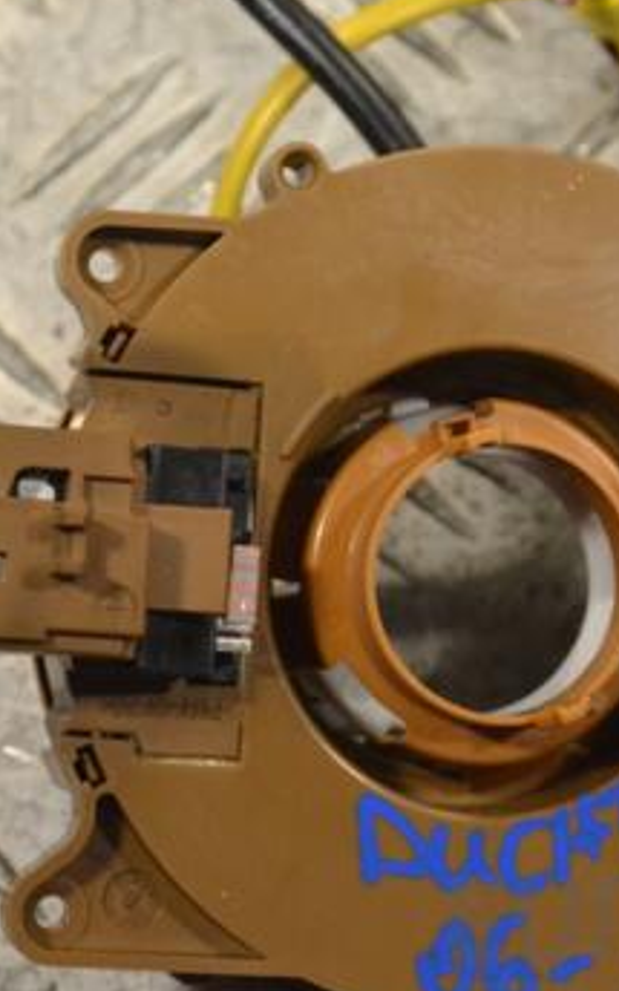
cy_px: 536
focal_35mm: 128
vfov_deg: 16.3
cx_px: 394
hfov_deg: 10.2
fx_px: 3455
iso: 3200
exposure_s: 1/320
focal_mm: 48
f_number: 9
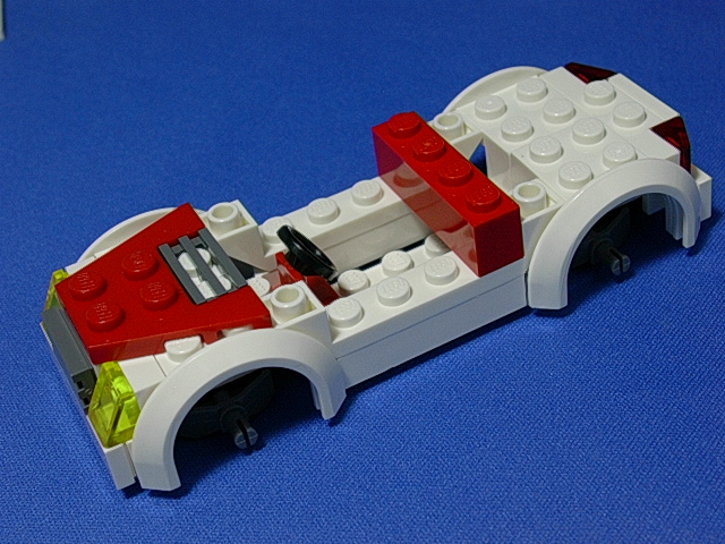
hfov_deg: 30.7
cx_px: 362
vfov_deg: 23.3
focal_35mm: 63
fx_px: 1319
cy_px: 272
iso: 70
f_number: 3.5
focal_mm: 9.6
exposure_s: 1/49.3
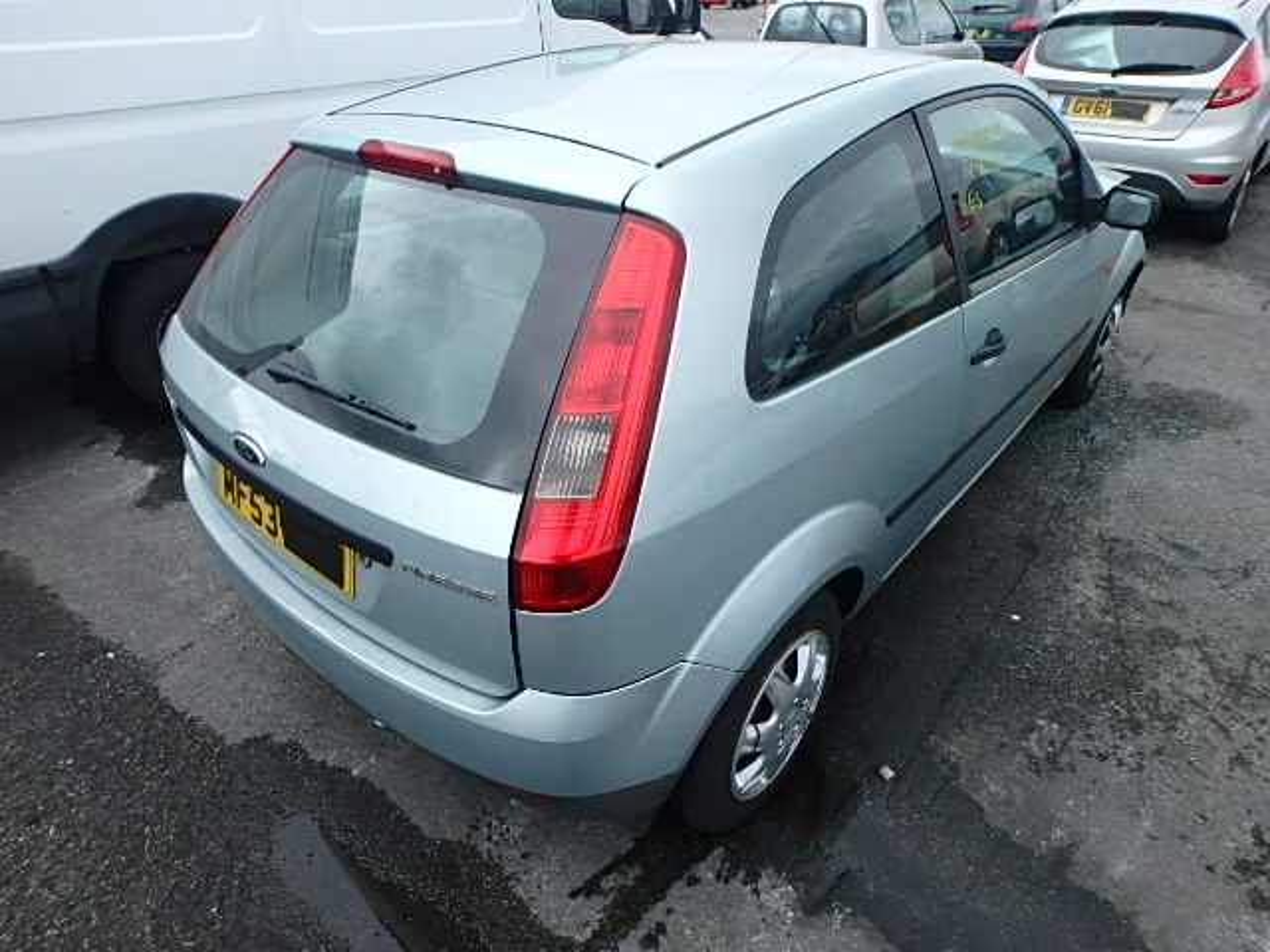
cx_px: 635
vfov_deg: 63.4
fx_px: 770
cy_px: 476
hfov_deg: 79.0
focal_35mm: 21
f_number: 3.5
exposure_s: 1/400
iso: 125
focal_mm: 3.7
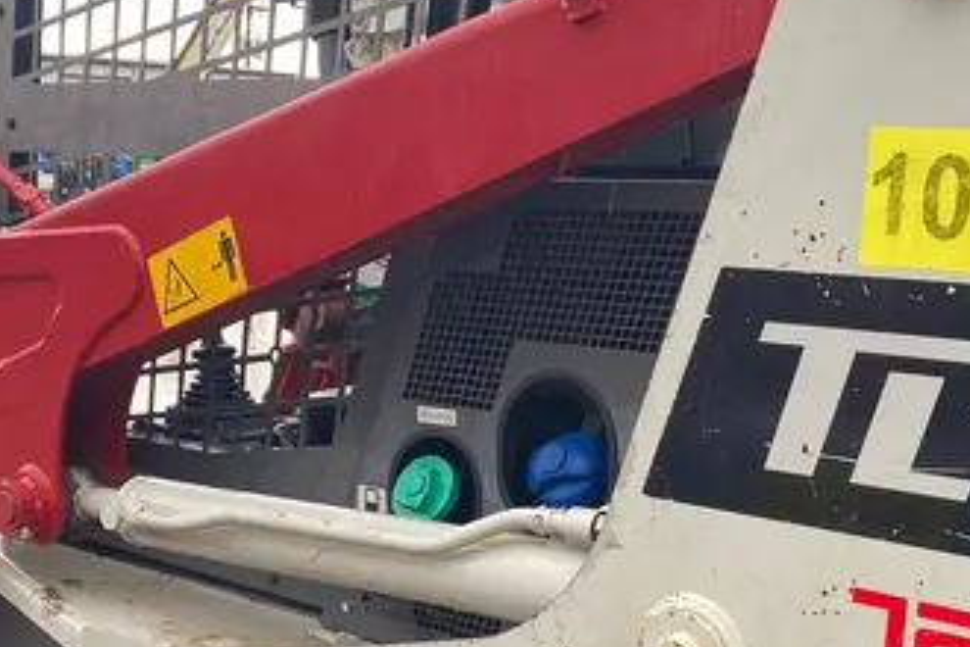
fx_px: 1617
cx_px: 376
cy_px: 563
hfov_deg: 33.3
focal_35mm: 60
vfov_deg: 22.2
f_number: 1.8
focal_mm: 4.25
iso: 50
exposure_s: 1/121
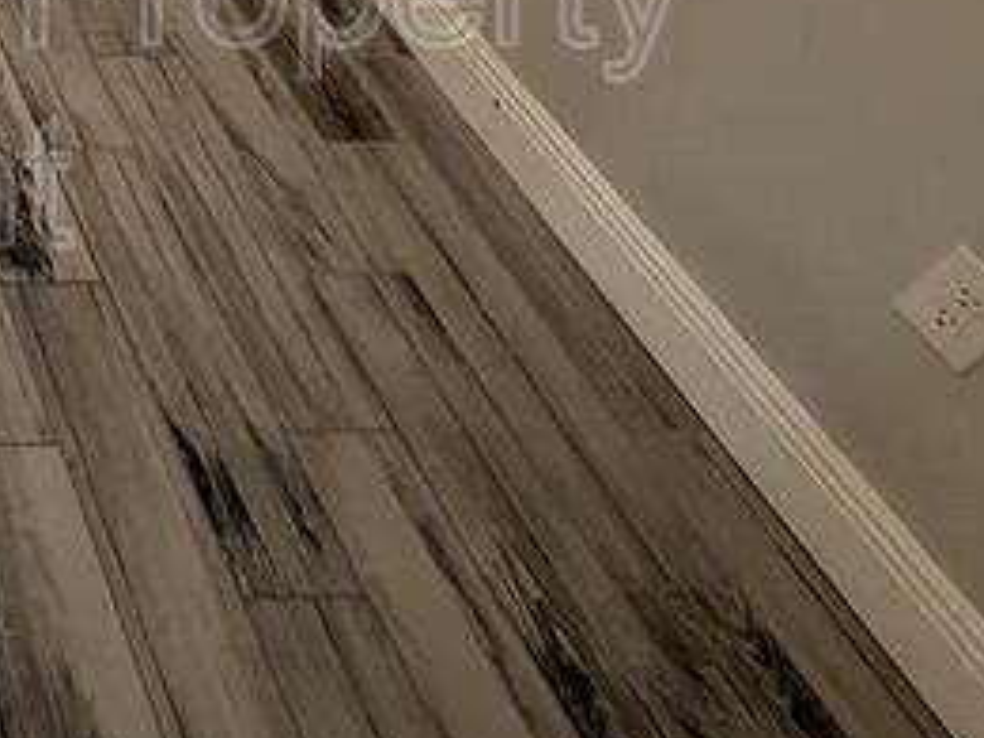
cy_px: -375
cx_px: -447
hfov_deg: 29.4
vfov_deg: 25.3
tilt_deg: -31.5
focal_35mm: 43
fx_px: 1222
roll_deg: -0.8
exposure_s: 1/120
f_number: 2.2
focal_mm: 2.22
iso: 250
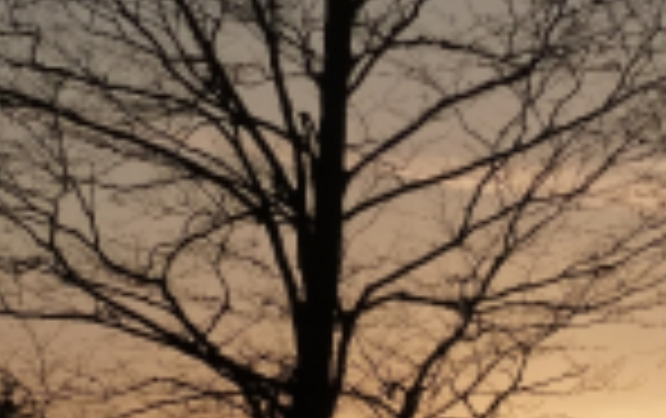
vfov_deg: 7.1
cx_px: 558
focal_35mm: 183
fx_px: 3327
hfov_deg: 11.4
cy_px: 499
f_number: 5.6
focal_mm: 12.7
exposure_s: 1/1000
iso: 160
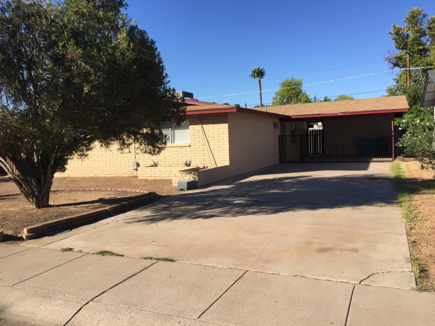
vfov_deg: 48.2
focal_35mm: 29
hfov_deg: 61.7
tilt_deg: -3.9
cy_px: 163
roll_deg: +1.8
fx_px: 364
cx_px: 218
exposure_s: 1/1799
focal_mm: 4.15
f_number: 2.2
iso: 32
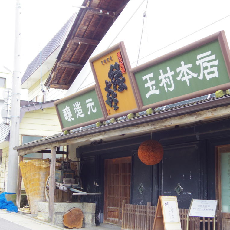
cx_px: 154
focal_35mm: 56
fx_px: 421
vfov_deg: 30.6
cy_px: 114
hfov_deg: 30.3
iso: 250
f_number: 3.2
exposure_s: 1/200
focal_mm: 8.5
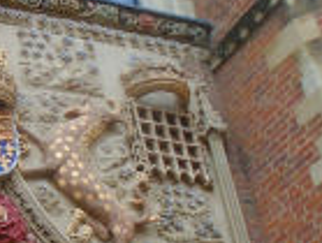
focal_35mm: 96
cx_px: -61
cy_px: 224
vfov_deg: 15.3
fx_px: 895
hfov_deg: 19.3
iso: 100
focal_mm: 4.6
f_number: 3.2
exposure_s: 1/200
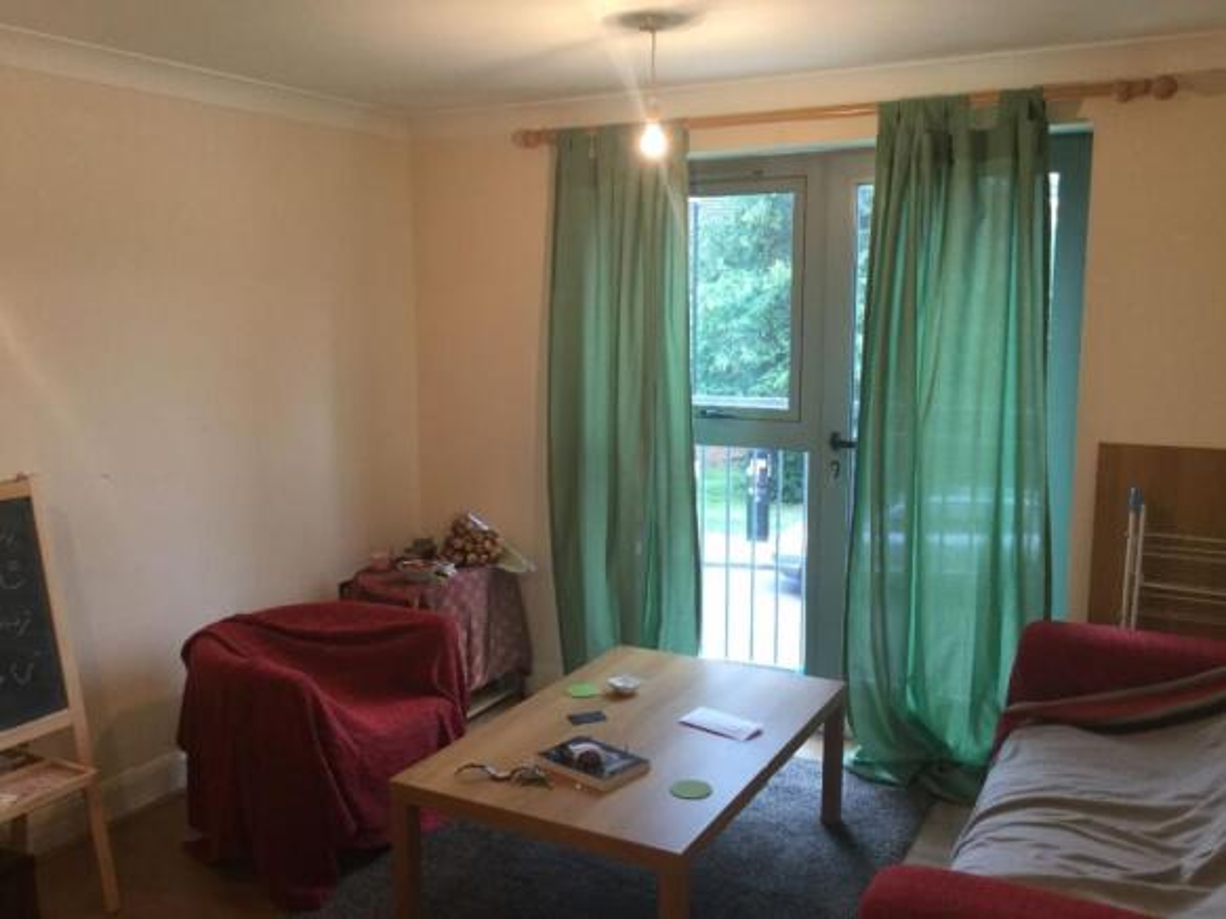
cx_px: 613
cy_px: 460
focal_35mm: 31
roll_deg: -0.4
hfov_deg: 58.4
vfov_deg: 45.4
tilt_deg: -8.9
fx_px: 1098
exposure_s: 1/33
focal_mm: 3.3
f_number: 2.4
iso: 64
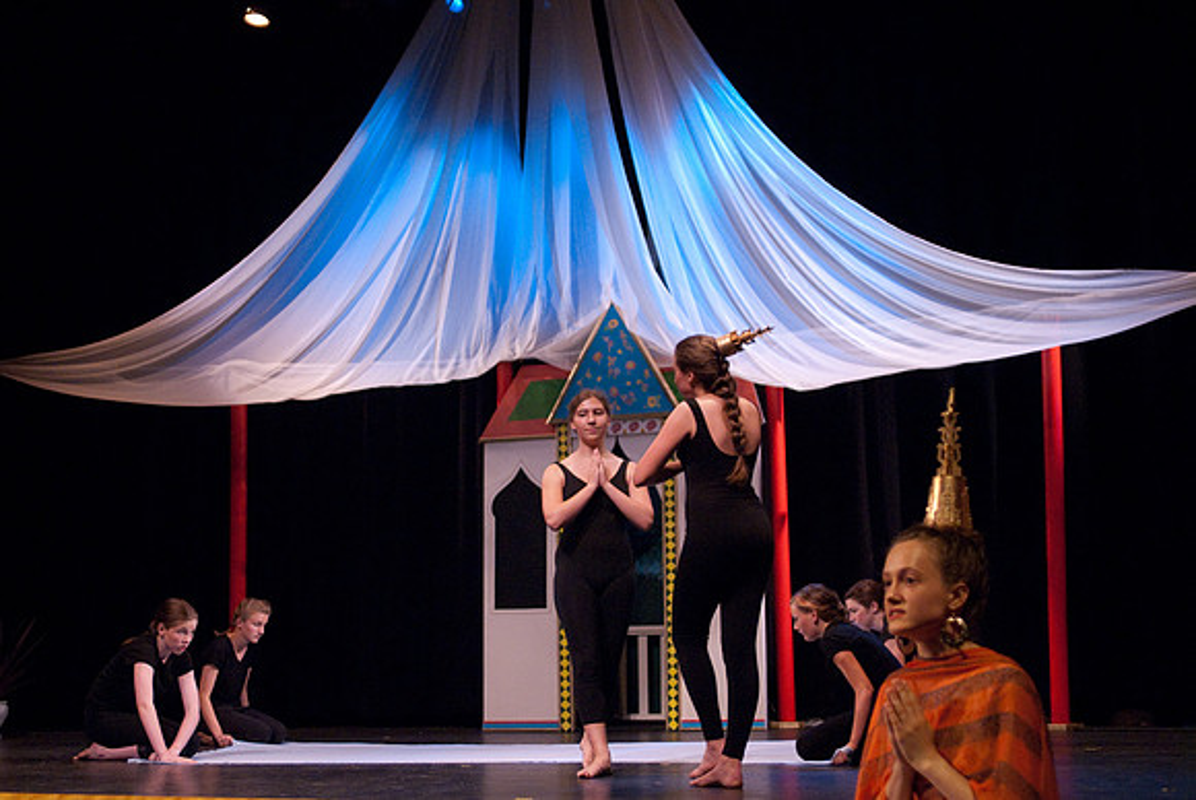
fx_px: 1746
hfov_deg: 37.8
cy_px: 400
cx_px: 598
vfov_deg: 25.8
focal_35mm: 52
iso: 1250
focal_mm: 35
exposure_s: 1/60
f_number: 2.8
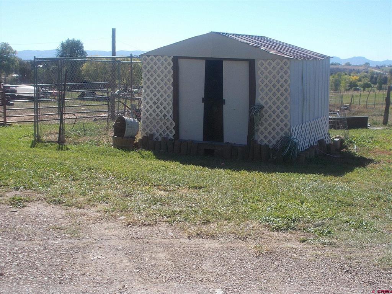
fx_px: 566
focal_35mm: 50
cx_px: 196
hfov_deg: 38.2
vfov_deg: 29.1
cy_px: 147
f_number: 4.5
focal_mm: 9
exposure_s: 1/500
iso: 80
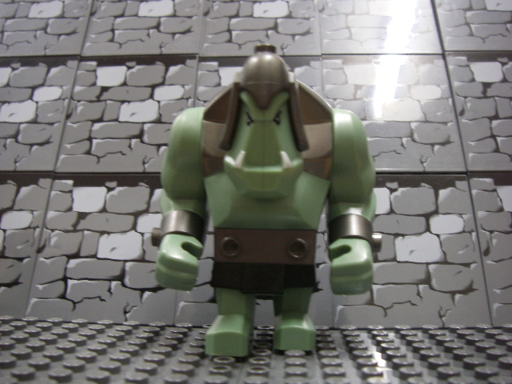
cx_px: 256
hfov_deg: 49.0
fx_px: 562
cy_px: 192
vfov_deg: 37.7
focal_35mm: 38
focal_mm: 6.3
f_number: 3.3
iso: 160
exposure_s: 1/4
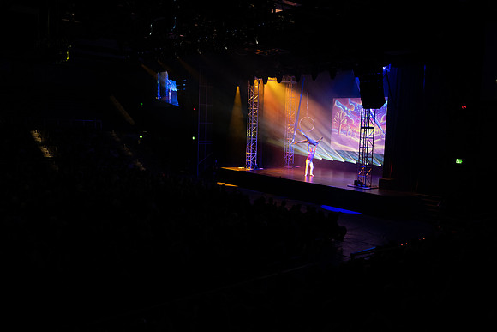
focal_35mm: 30
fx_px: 414
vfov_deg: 43.6
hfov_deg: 61.9
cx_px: 248
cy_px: 166
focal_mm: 30
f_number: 4
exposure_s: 1/60
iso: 1600
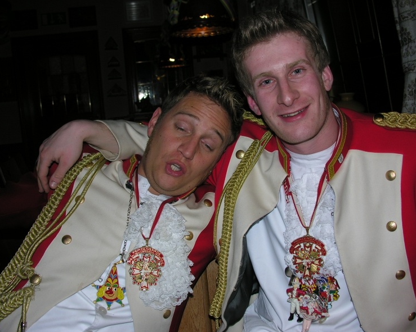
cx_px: 213
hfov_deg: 49.1
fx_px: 455
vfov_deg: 40.1
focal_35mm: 37
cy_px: 166
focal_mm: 8.9
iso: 50
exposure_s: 1/60.1
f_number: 2.8
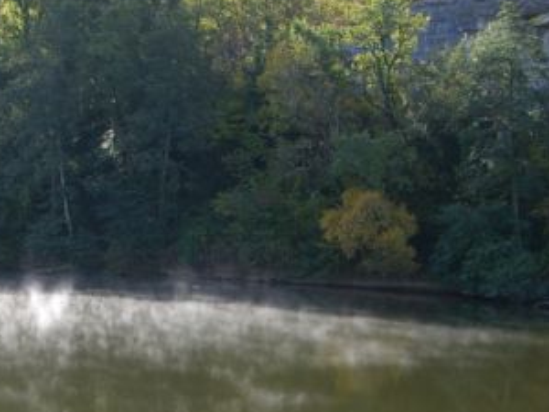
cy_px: 322
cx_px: 119
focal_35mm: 81
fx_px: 1285
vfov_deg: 18.1
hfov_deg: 23.8
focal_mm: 6.2
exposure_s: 1/125
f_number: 4.3
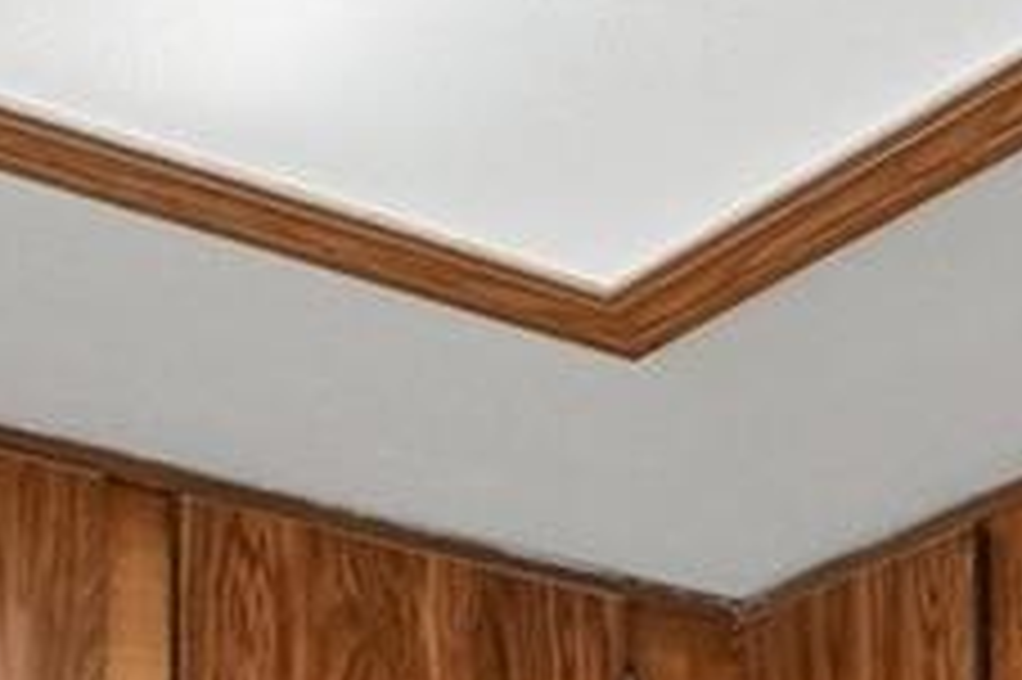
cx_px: 954
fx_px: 3366
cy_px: 1734
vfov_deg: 9.9
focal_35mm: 119
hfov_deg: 17.0
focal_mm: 11.2
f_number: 8
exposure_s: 1/50
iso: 800
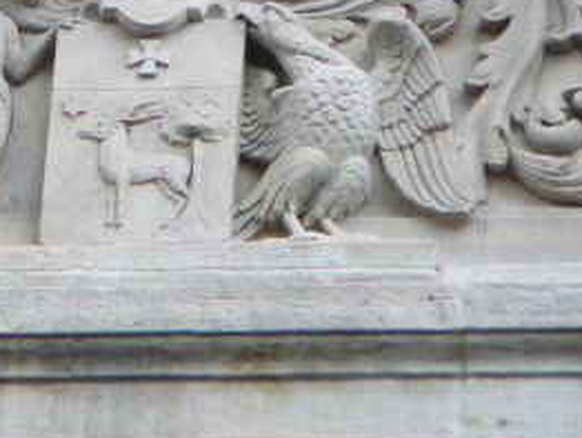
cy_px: 47
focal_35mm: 666
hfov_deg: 3.0
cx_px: 142
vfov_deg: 2.2
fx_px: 11208
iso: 80
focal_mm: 49.9
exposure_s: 1/125
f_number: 4.2
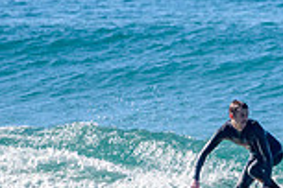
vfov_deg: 0.6
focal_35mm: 2329
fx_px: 18307
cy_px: 149
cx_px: 366
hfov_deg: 0.9
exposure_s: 1/4000
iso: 400
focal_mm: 500
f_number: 5.6
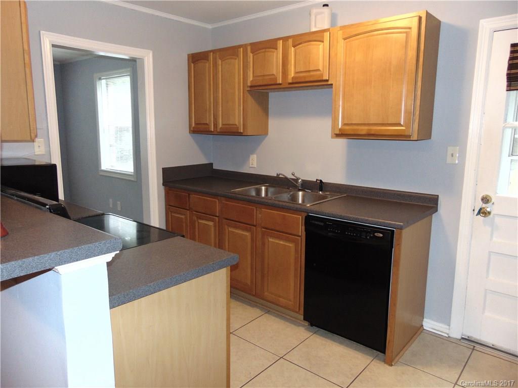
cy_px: 194
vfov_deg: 54.9
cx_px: 259
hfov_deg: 69.4
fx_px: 374
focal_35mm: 25
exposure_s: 1/30
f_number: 3
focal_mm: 4.5
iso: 200
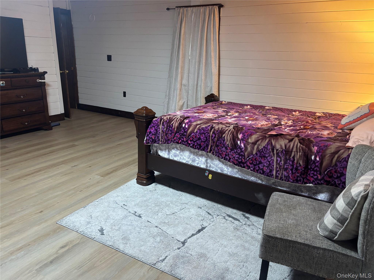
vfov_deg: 53.1
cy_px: 140
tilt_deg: -17.1
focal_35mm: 26
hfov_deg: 67.3
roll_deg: -2.3
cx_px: 187
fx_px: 281
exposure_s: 1/60
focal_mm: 5.96
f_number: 1.6
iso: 400
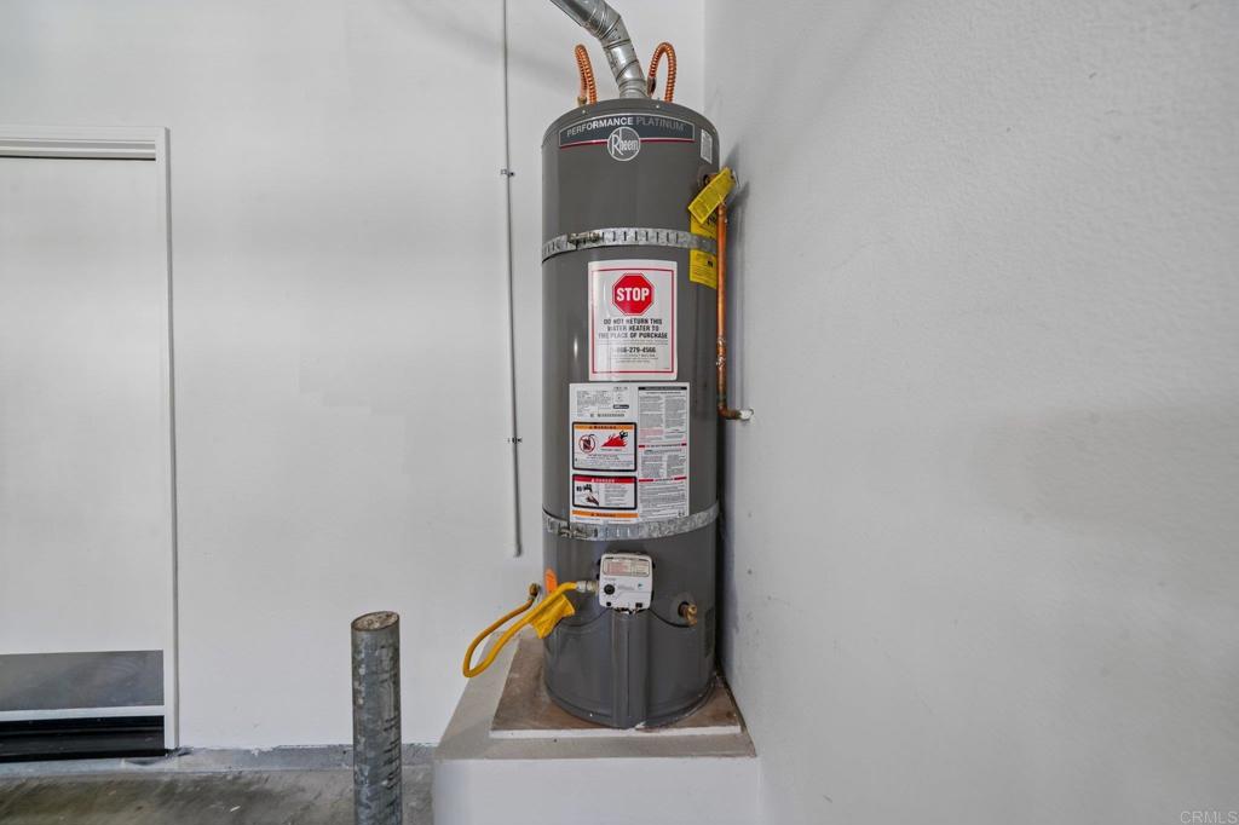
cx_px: 620
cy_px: 412
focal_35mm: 14
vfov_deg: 81.2
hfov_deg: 104.3
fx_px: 482
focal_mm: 14
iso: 400
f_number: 8
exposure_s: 1/6
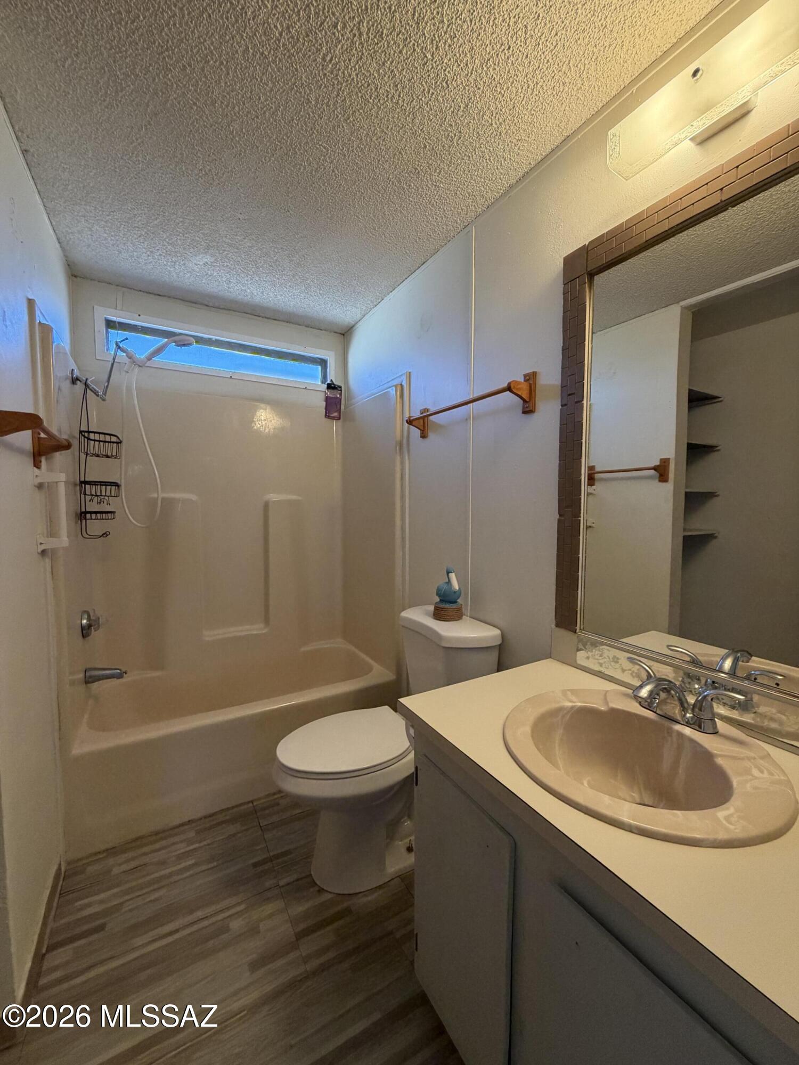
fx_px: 431
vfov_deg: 102.1
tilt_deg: -4.1
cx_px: 400
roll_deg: +0.0
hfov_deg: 85.7
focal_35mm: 14
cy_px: 532
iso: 320
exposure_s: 1/120
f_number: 2.2
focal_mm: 2.22
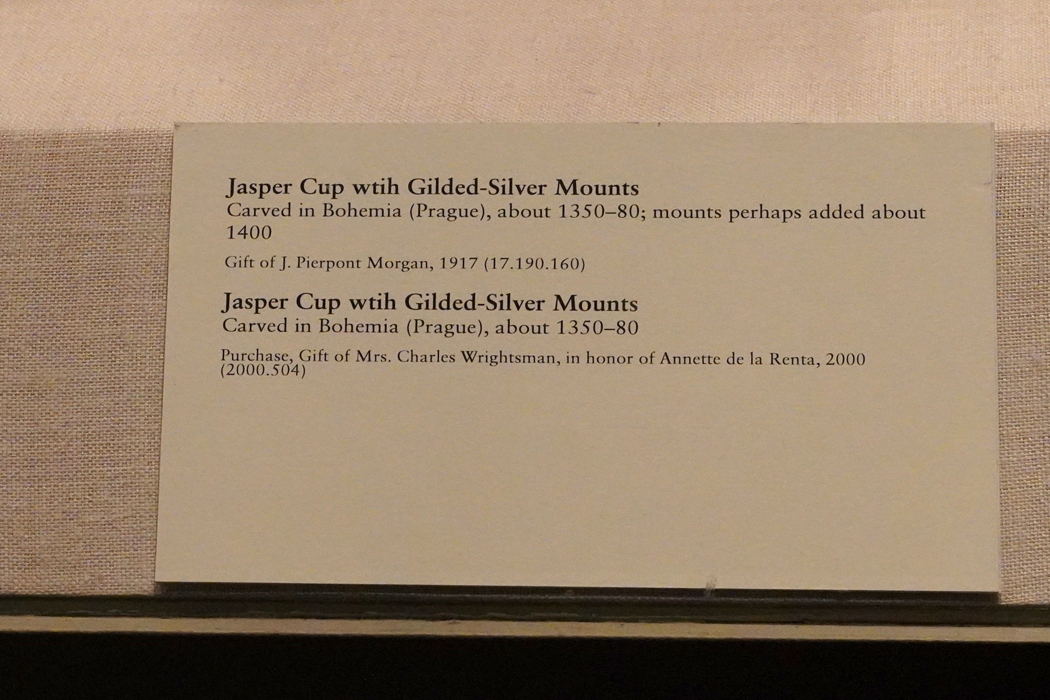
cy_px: 350
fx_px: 1167
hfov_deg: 48.5
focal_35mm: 40
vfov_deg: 33.4
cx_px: 525
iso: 8000
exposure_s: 1/100
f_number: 11
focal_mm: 40
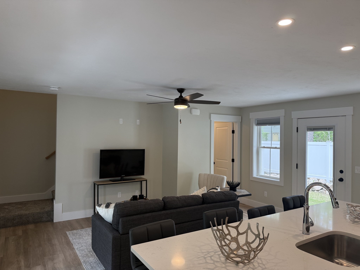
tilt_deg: +1.1
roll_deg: -0.8
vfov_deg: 56.8
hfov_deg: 71.6
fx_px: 250
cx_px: 180
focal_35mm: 24
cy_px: 135
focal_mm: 6.76
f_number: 1.78
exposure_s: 1/228
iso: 125
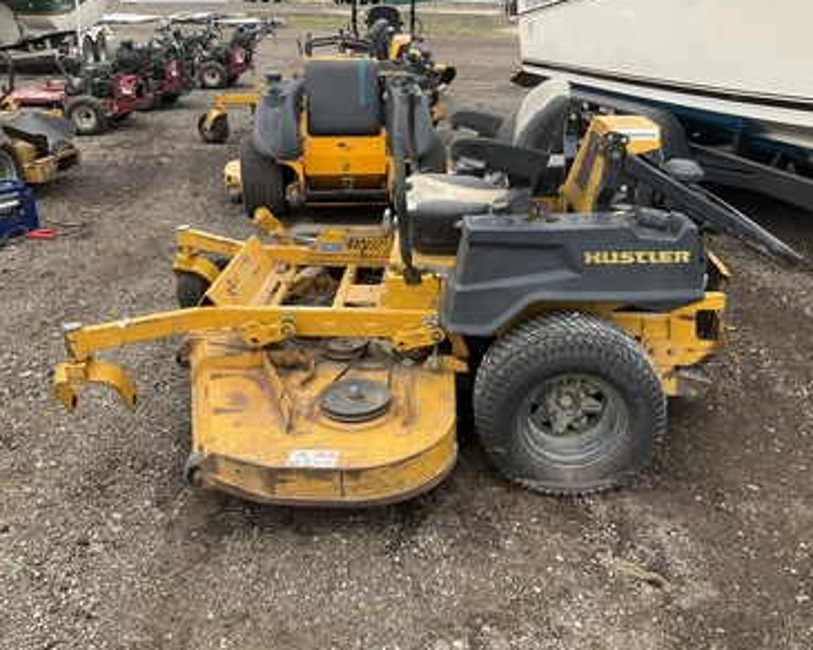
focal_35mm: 31
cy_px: 323
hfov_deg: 57.1
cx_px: 439
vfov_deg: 47.1
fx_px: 746
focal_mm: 3
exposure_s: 1/574
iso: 25
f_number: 1.8
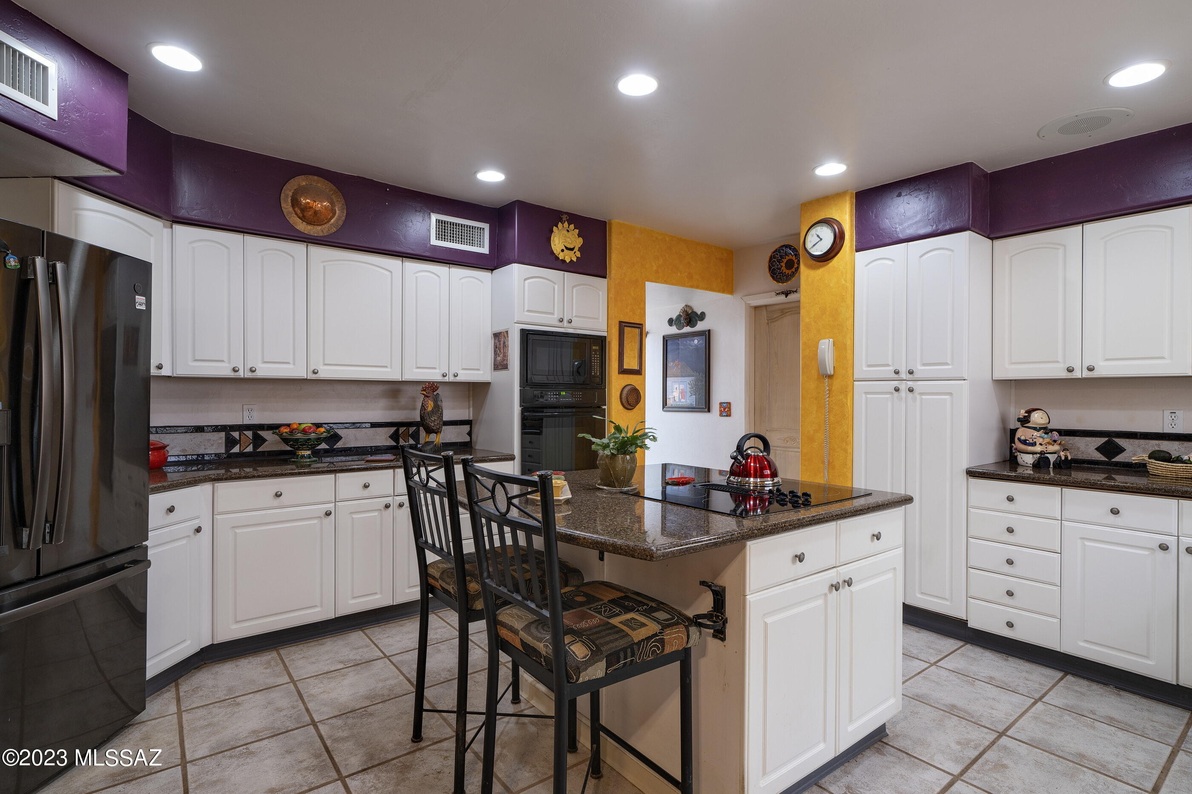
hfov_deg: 93.3
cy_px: 397
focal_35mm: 17
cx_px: 596
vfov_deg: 70.4
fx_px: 563
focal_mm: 17
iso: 200
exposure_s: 1/2.5
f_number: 10
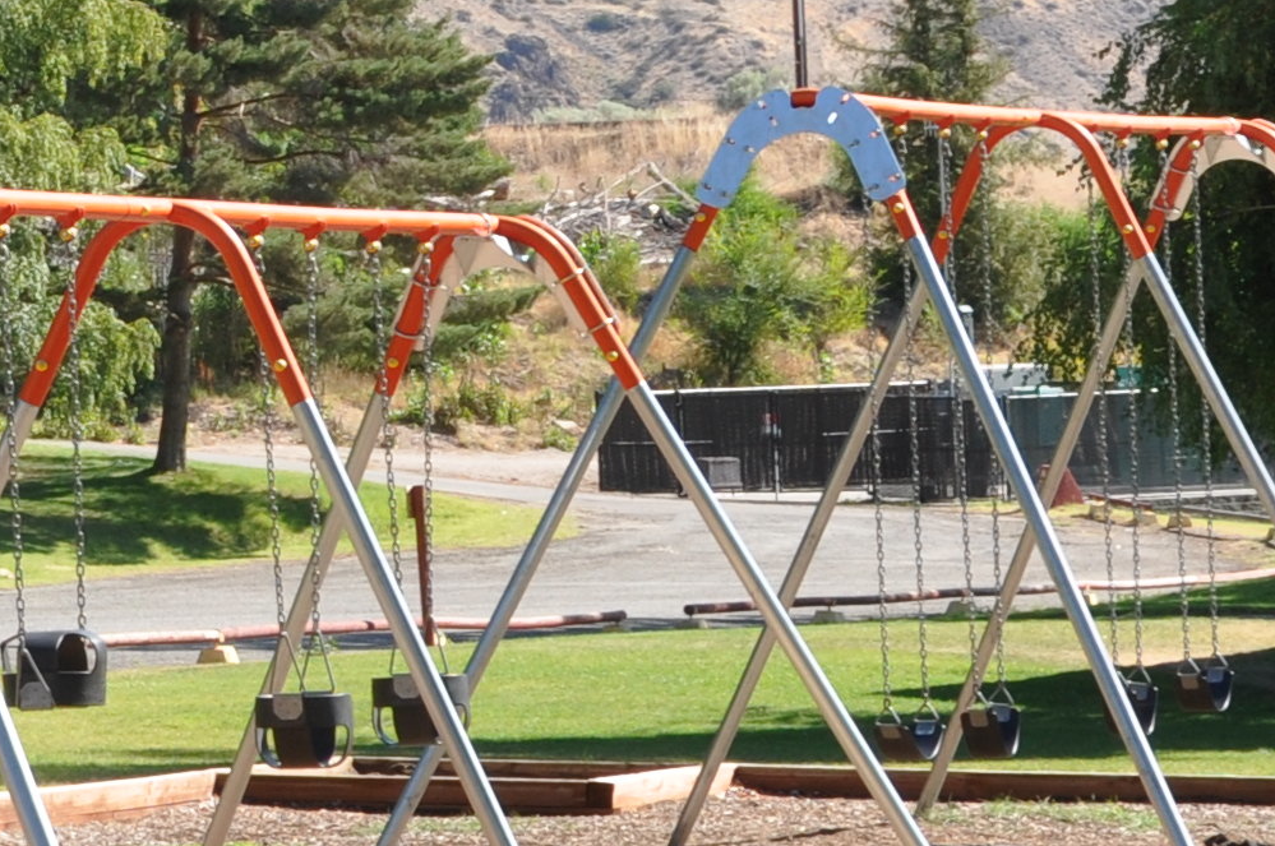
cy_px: 336
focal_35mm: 219
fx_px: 7745
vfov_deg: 6.3
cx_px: -970
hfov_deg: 9.0
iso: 200
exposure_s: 1/125
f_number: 11
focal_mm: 34
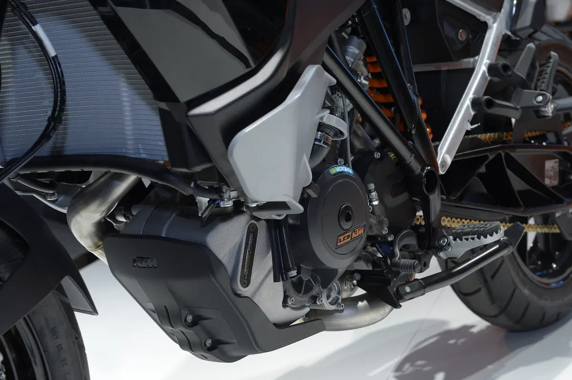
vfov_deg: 19.4
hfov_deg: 28.9
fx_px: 1111
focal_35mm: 70
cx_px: 286
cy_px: 190
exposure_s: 1/250
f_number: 7.1
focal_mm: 70
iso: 1250
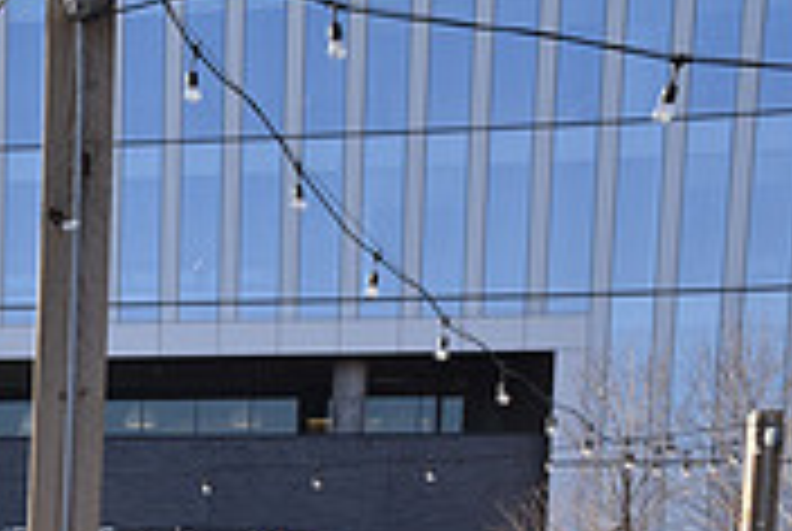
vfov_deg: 15.6
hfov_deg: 20.6
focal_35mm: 79
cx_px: -495
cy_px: 857
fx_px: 1741
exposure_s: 1/250
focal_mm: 24
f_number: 8
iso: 250
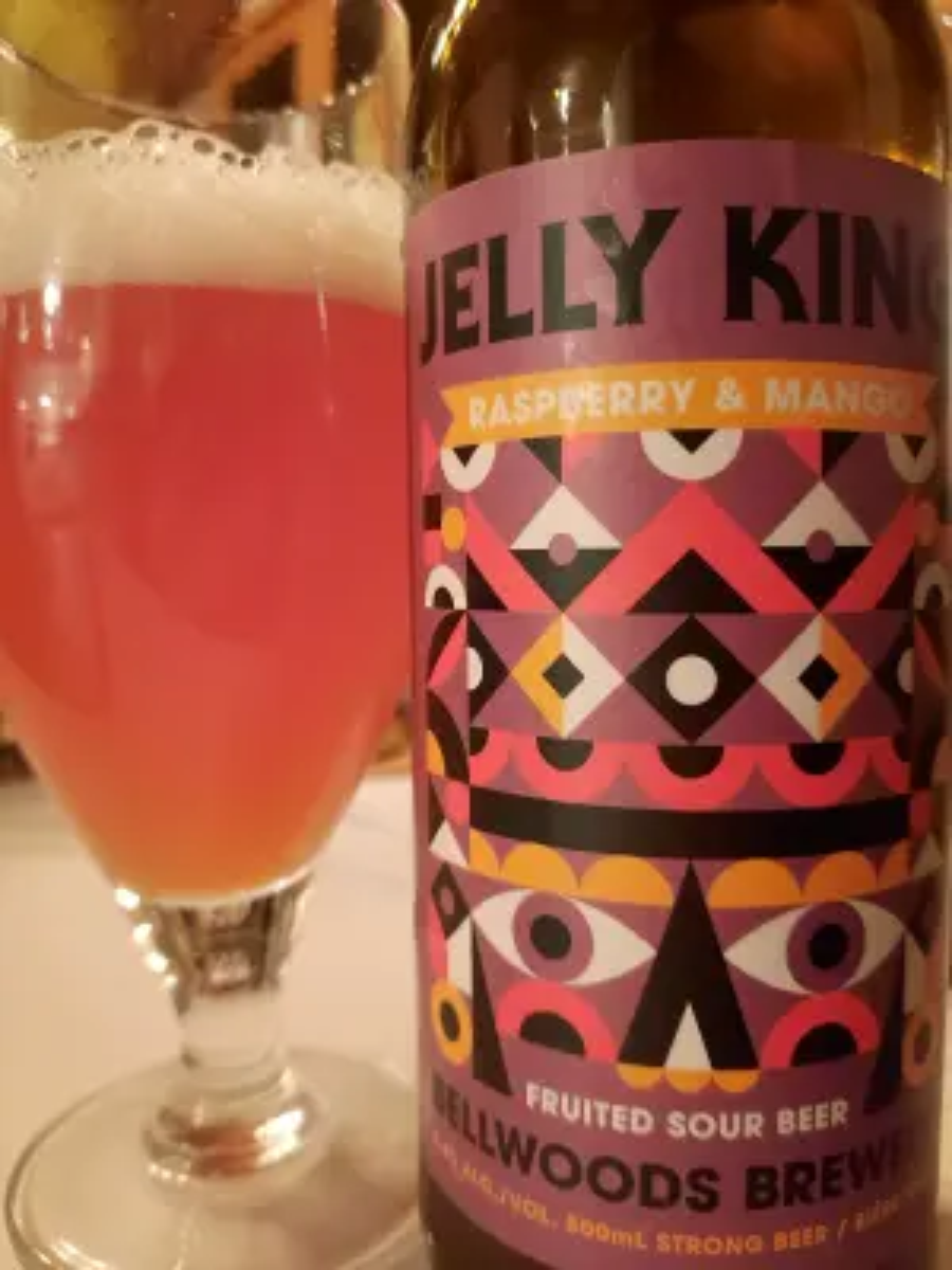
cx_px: 476
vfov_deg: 69.4
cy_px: 635
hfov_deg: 54.9
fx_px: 917
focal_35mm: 25
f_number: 2
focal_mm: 4.6
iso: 640
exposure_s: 1/24
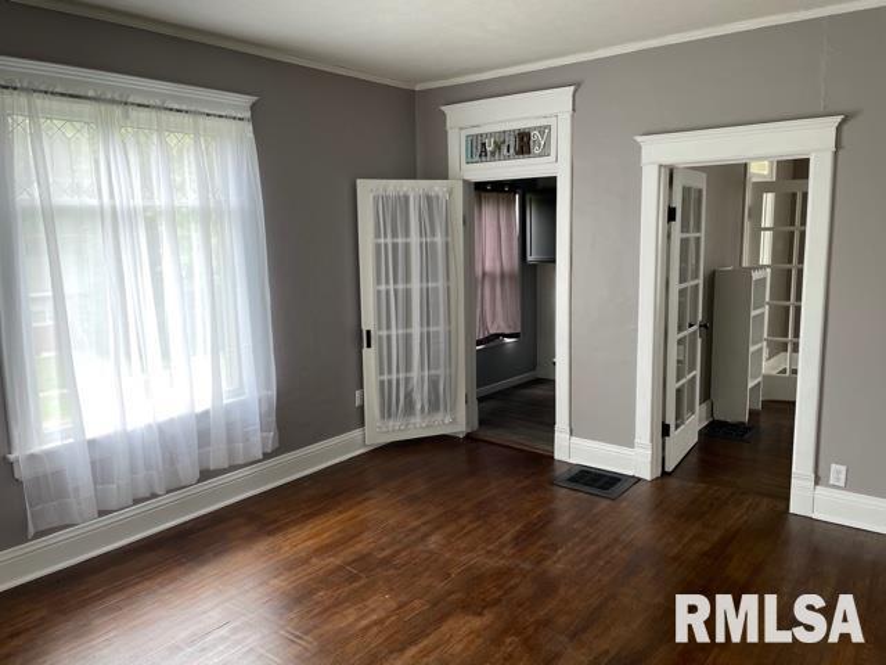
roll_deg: +1.5
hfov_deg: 67.3
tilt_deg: -9.0
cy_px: 332
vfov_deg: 53.1
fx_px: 665
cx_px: 443
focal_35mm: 26
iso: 50
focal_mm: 4.2
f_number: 1.6
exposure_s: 1/121
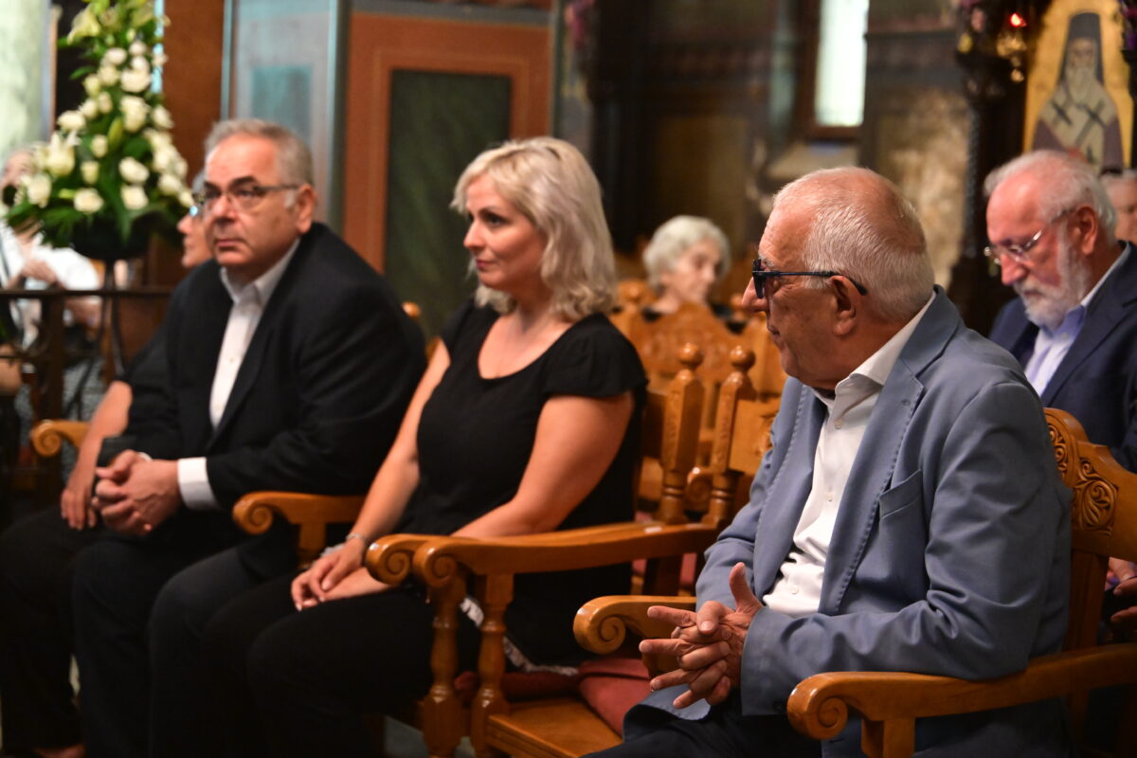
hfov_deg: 27.0
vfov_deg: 18.2
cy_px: 379
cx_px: 568
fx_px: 2369
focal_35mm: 75
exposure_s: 1/160
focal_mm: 75
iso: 8000
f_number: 3.2
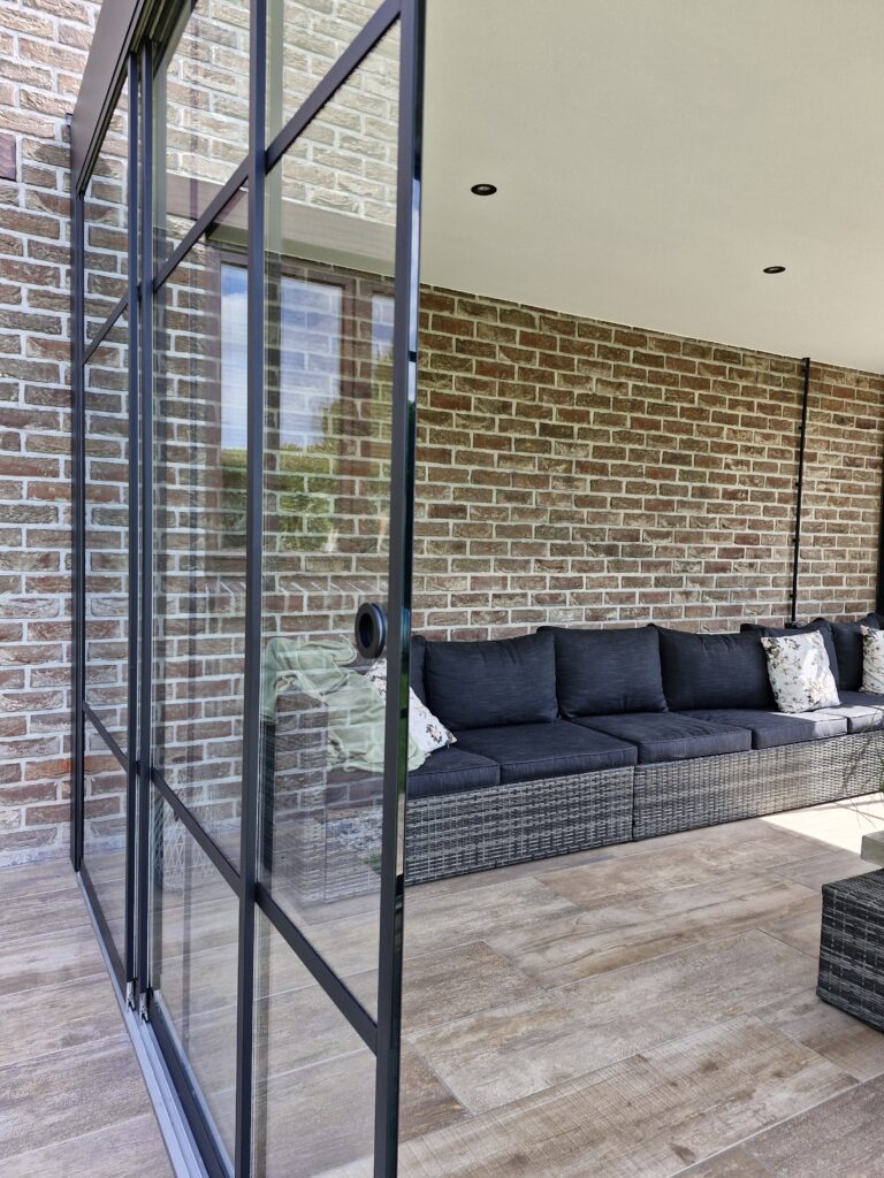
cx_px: 442
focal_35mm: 23
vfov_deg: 73.9
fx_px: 783
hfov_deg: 58.9
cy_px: 589
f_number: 1.8
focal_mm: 5.54
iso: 50
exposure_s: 1/180
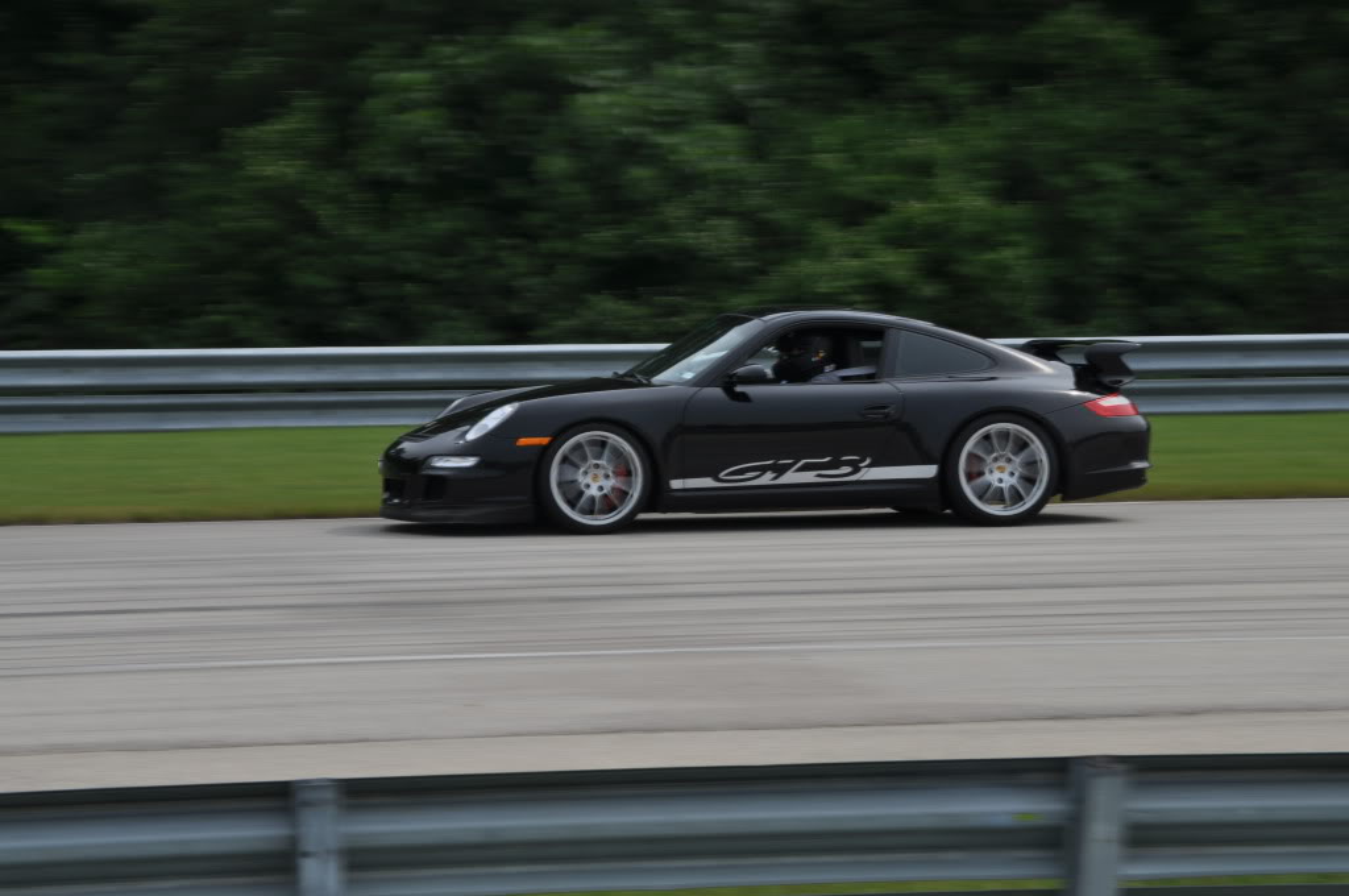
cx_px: 674
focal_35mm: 138
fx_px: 5165
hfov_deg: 14.9
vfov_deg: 9.9
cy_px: 448
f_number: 16
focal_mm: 92
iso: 200
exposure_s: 1/200
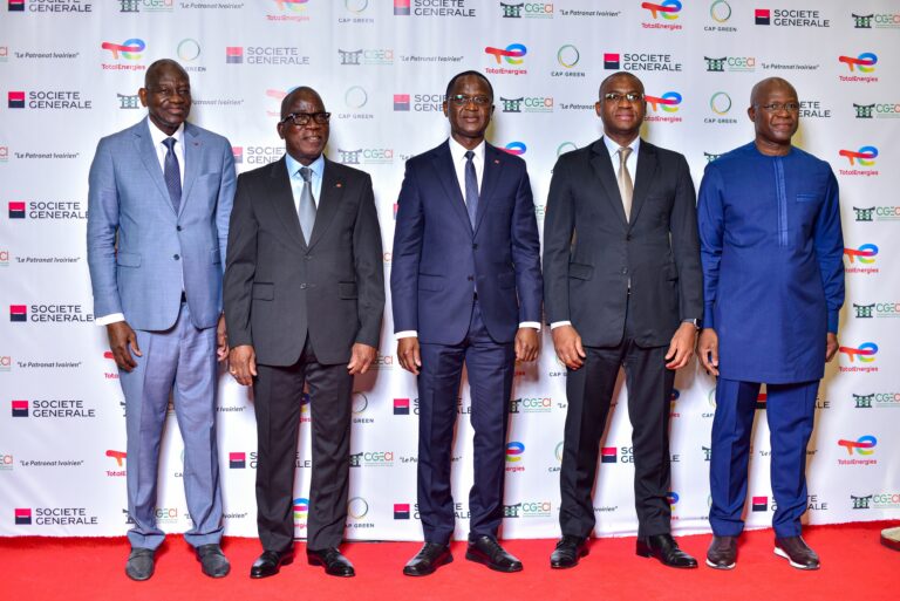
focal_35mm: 50
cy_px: 300
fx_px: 1251
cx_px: 450
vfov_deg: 27.0
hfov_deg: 39.6
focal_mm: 50
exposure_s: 1/200
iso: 500
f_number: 2.8
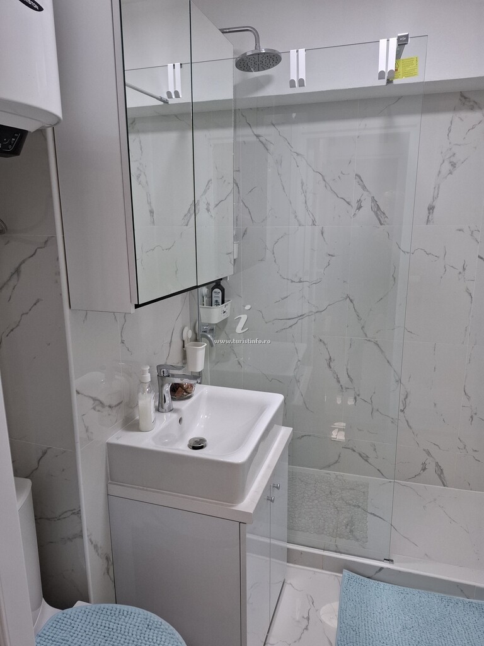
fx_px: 429
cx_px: 242
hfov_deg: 58.9
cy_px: 323
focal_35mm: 23
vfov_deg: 73.9
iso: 100
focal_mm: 5.54
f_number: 1.8
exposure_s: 1/100
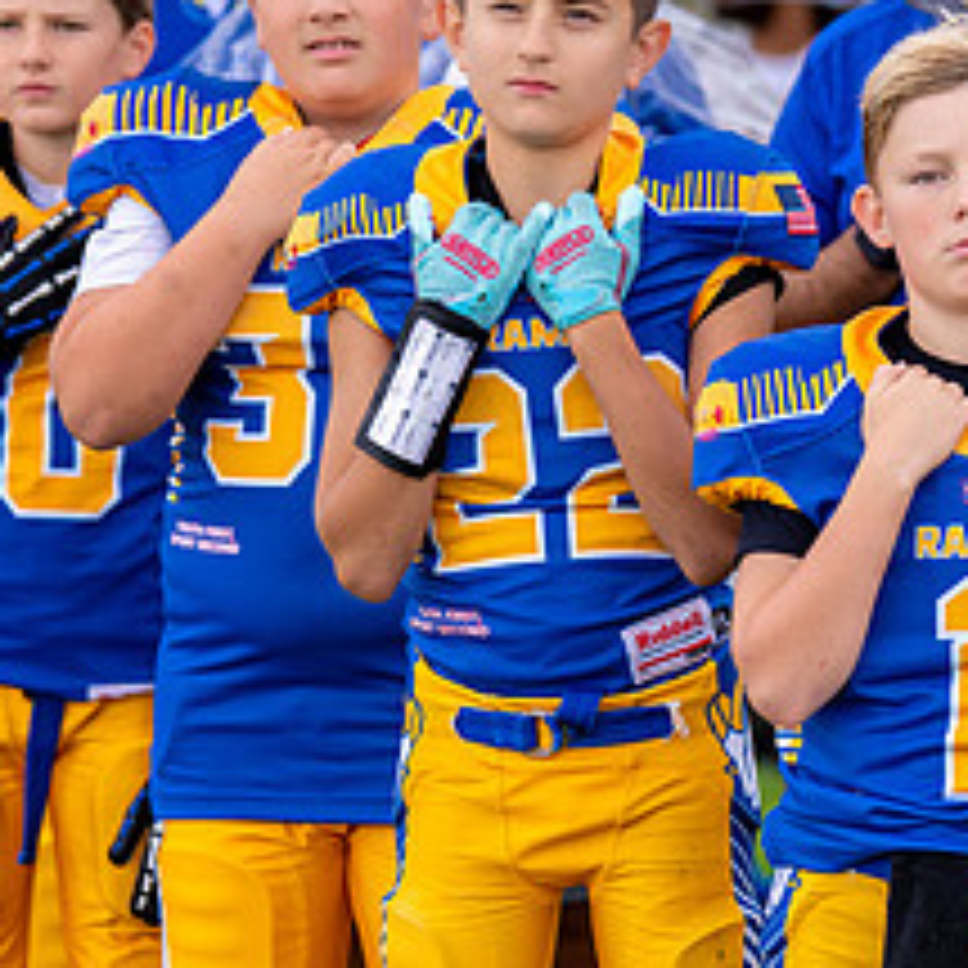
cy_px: 589
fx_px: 9048
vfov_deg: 6.1
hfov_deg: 6.1
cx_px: 520
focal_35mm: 286
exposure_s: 1/1250
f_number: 2.8
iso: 500
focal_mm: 111
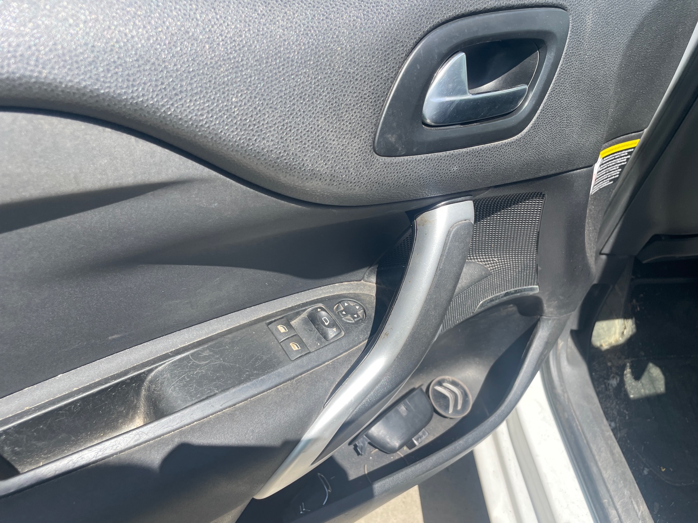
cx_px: 349
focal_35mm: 26
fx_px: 524
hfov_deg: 67.3
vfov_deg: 53.1
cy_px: 262
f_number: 1.6
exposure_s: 1/1082
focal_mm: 4.2
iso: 32
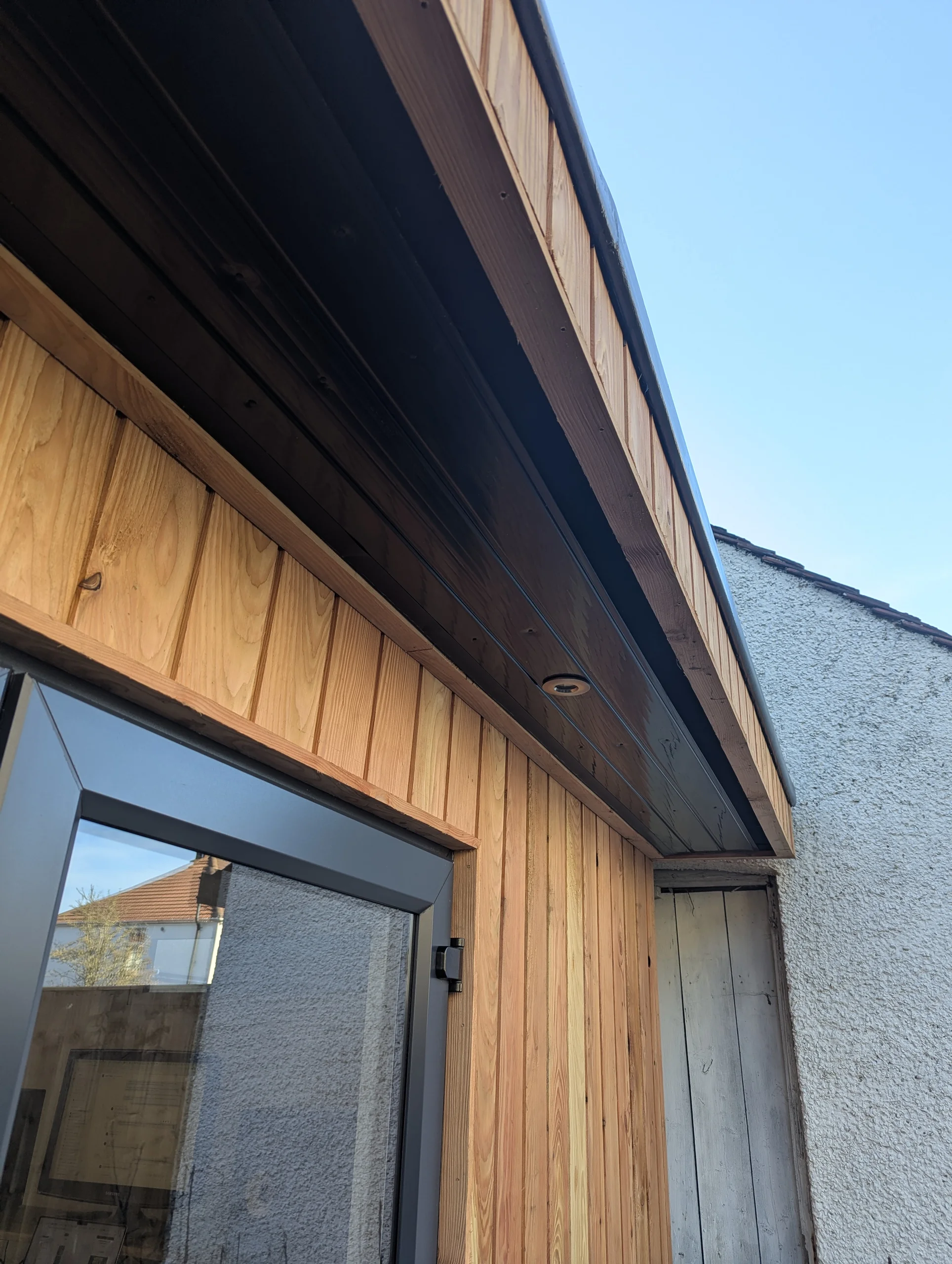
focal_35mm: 24
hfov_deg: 56.9
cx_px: 476
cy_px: 632
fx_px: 878
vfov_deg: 71.5
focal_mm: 6.81
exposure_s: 1/172
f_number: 1.85
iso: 30
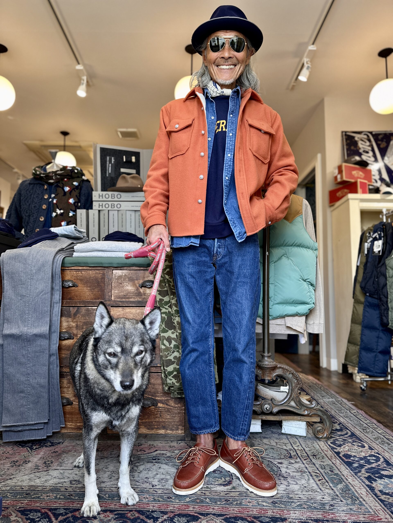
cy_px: 262
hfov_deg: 56.8
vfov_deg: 71.6
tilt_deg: +5.4
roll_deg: -0.9
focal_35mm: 24
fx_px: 363
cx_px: 196
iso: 200
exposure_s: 1/120
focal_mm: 6.86
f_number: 1.78
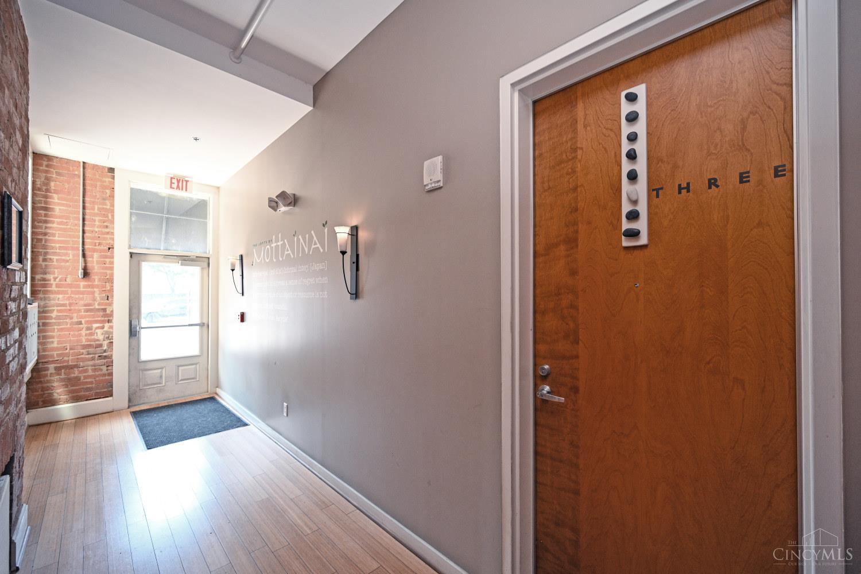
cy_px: 287
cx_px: 430
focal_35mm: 14
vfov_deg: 81.2
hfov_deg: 104.3
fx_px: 335
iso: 1000
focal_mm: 14
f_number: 4
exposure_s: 1/60
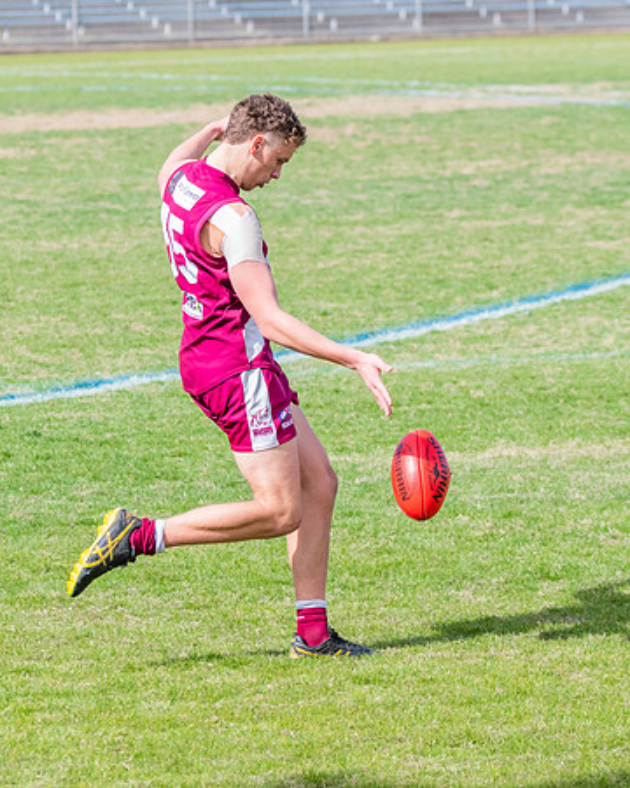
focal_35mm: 260
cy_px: 399
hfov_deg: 5.9
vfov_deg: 7.4
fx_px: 6061
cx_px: 279
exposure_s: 1/1600
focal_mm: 150
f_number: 8
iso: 800
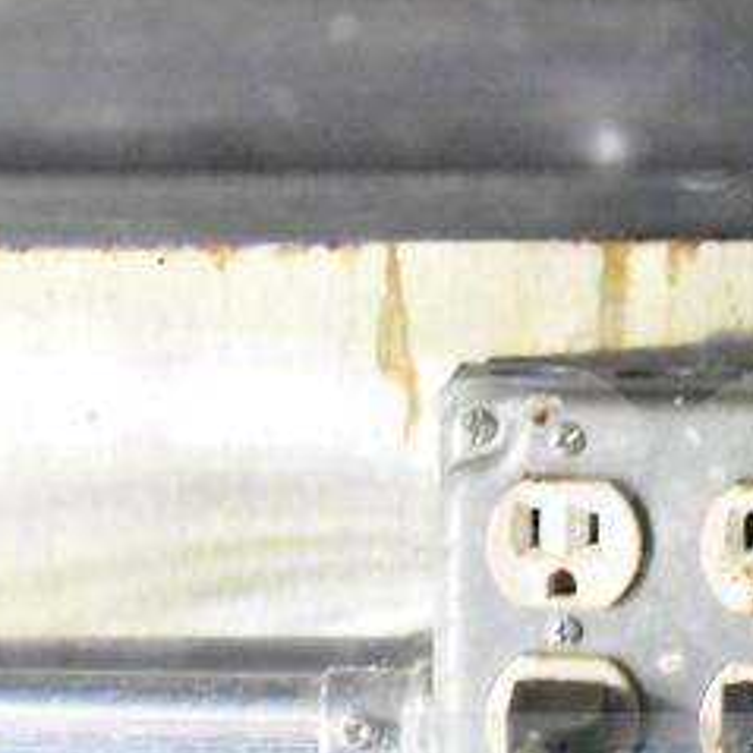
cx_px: 725
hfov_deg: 9.7
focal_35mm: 179
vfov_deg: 9.7
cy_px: 613
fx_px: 4407
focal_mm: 55
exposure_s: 1/40
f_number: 5.6
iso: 25600
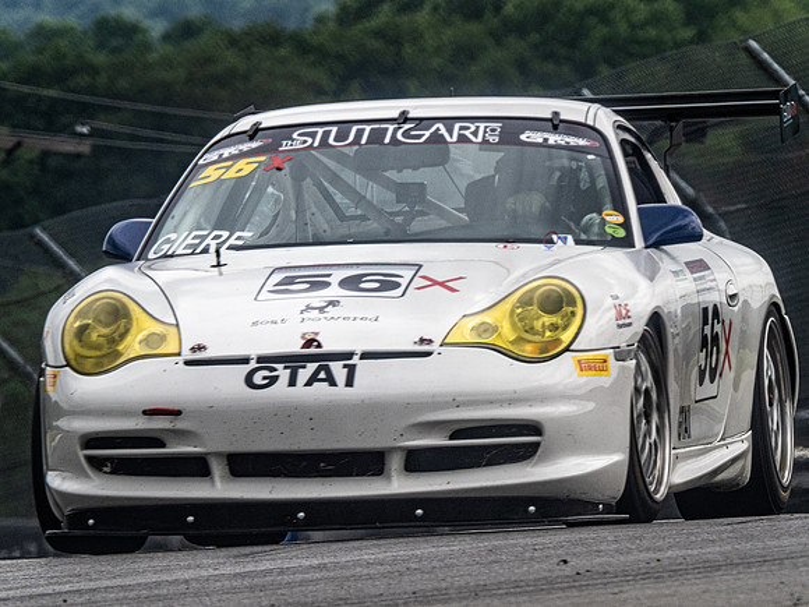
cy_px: 353
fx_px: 22851
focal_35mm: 978
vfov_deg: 1.5
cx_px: 470
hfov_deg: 2.0
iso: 320
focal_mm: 420
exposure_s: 1/320
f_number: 10
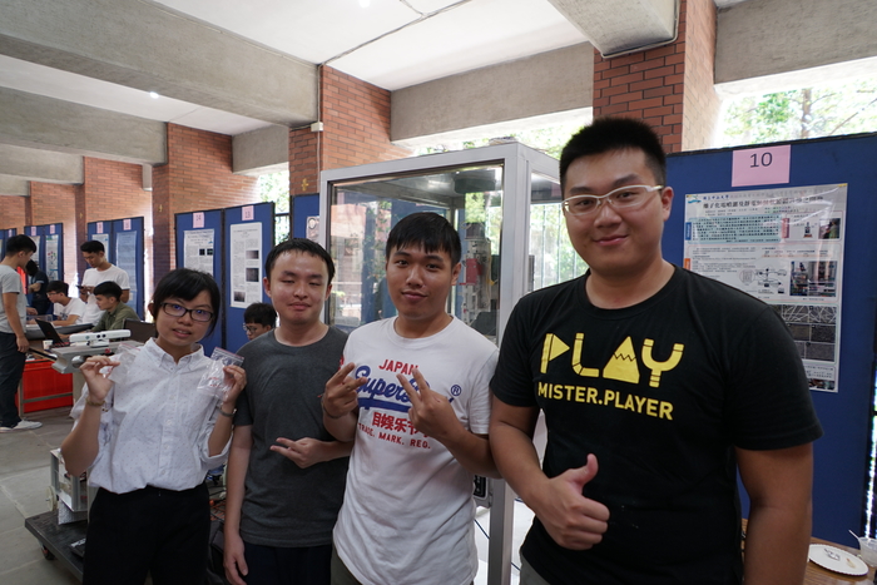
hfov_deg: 81.2
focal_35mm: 21
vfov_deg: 59.5
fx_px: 512
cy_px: 292
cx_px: 438
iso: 400
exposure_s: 1/60
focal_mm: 21
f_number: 3.2
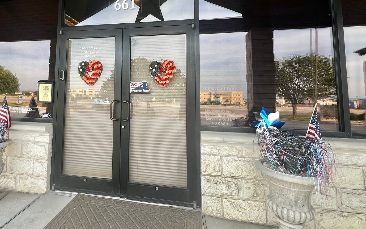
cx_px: 136
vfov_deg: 58.2
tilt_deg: +4.8
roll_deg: -0.7
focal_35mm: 20
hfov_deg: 83.4
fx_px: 199
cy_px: 75
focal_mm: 1.57
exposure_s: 1/101
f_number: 1.8
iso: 32
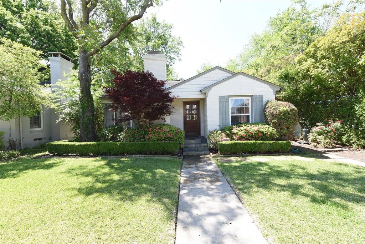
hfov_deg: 96.7
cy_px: 122
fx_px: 162
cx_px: 182
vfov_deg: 73.8
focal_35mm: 16
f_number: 11
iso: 1000
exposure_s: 1/200
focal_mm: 16
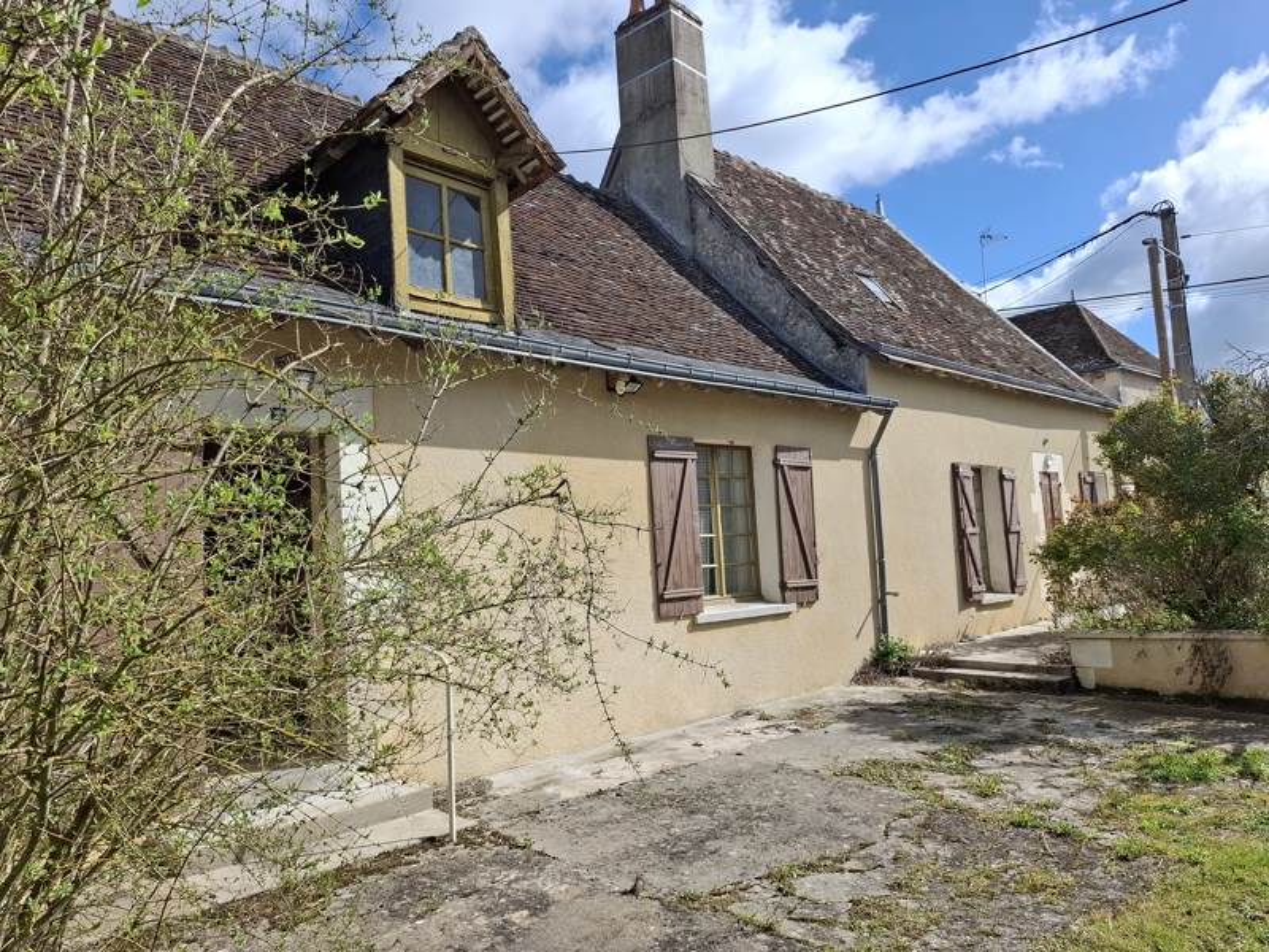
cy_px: 476
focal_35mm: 23
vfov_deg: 58.9
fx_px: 843
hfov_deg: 73.9
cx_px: 634
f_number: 1.8
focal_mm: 5.54
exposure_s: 1/1938
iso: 50
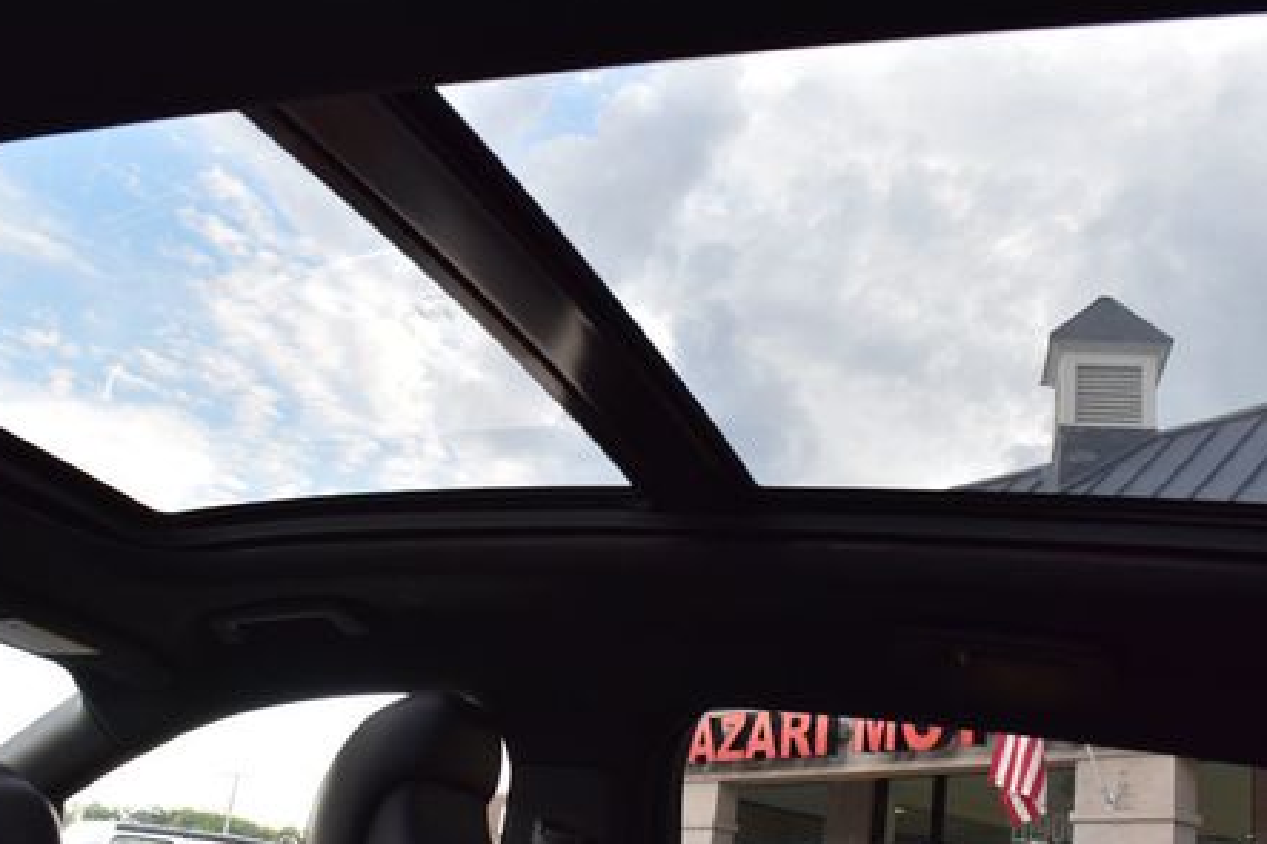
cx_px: 598
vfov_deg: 34.1
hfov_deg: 49.5
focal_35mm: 39
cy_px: 498
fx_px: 1372
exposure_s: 1/30
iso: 400
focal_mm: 18
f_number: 7.1
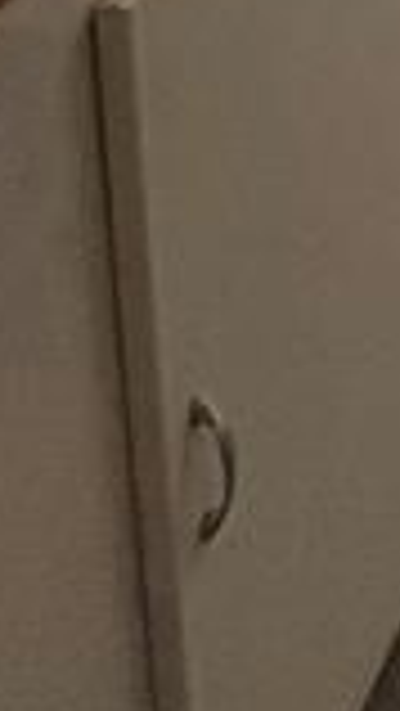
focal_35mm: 74
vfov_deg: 16.8
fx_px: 1394
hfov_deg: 10.4
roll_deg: +0.3
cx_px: 1263
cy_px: -855
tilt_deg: -5.1
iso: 250
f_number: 2.2
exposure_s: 1/120
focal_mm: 2.22
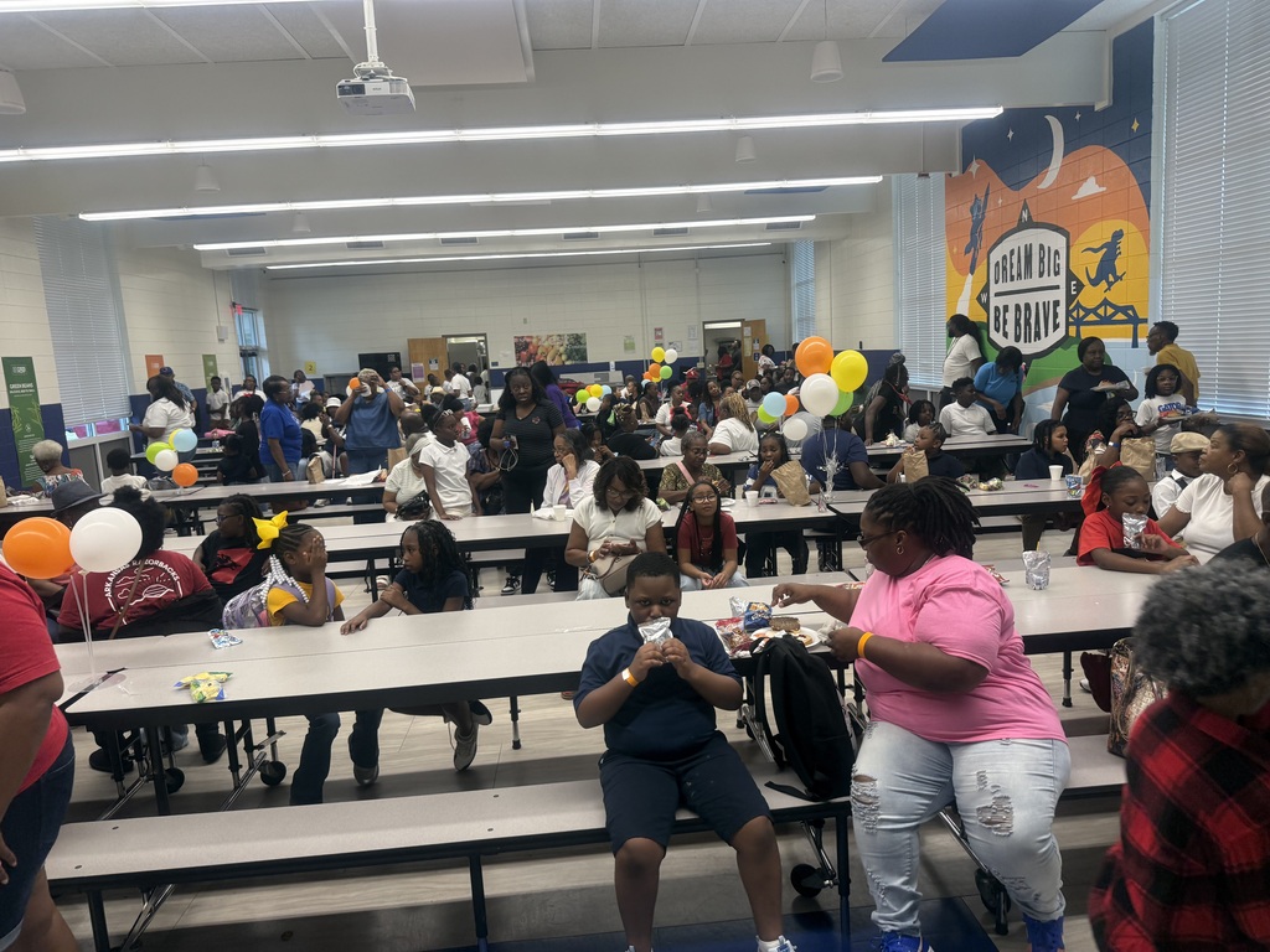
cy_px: 476
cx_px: 635
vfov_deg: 56.8
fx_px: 881
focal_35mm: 24
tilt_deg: -7.1
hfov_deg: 71.6
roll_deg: +3.9
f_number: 1.78
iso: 125
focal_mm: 6.76
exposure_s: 1/125
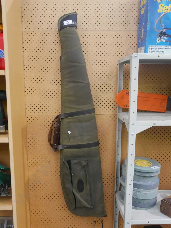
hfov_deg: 41.8
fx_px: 224
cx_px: 86
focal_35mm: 34
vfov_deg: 53.9
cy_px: 114
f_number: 4.1
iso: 3200
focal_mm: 17
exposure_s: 1/40
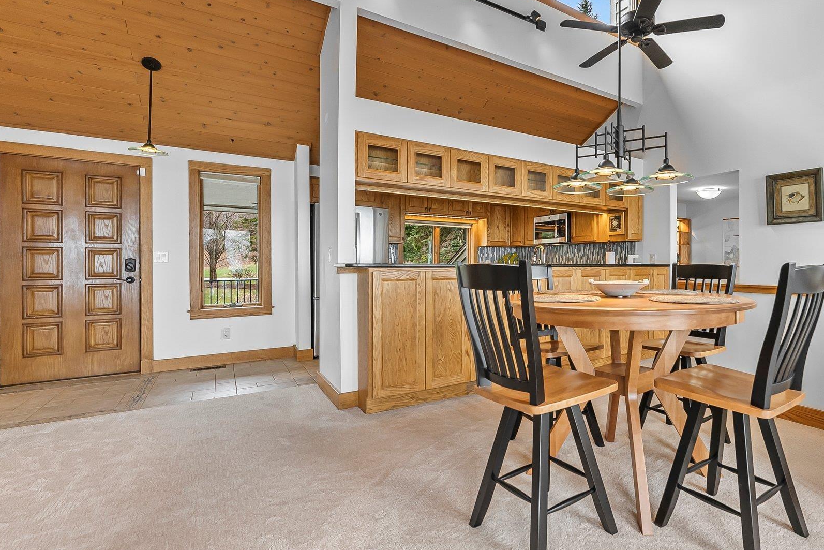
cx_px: 527
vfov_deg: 65.2
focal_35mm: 19
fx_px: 430
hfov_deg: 85.5
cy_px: 265
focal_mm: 14.6
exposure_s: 1/80
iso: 640
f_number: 6.3
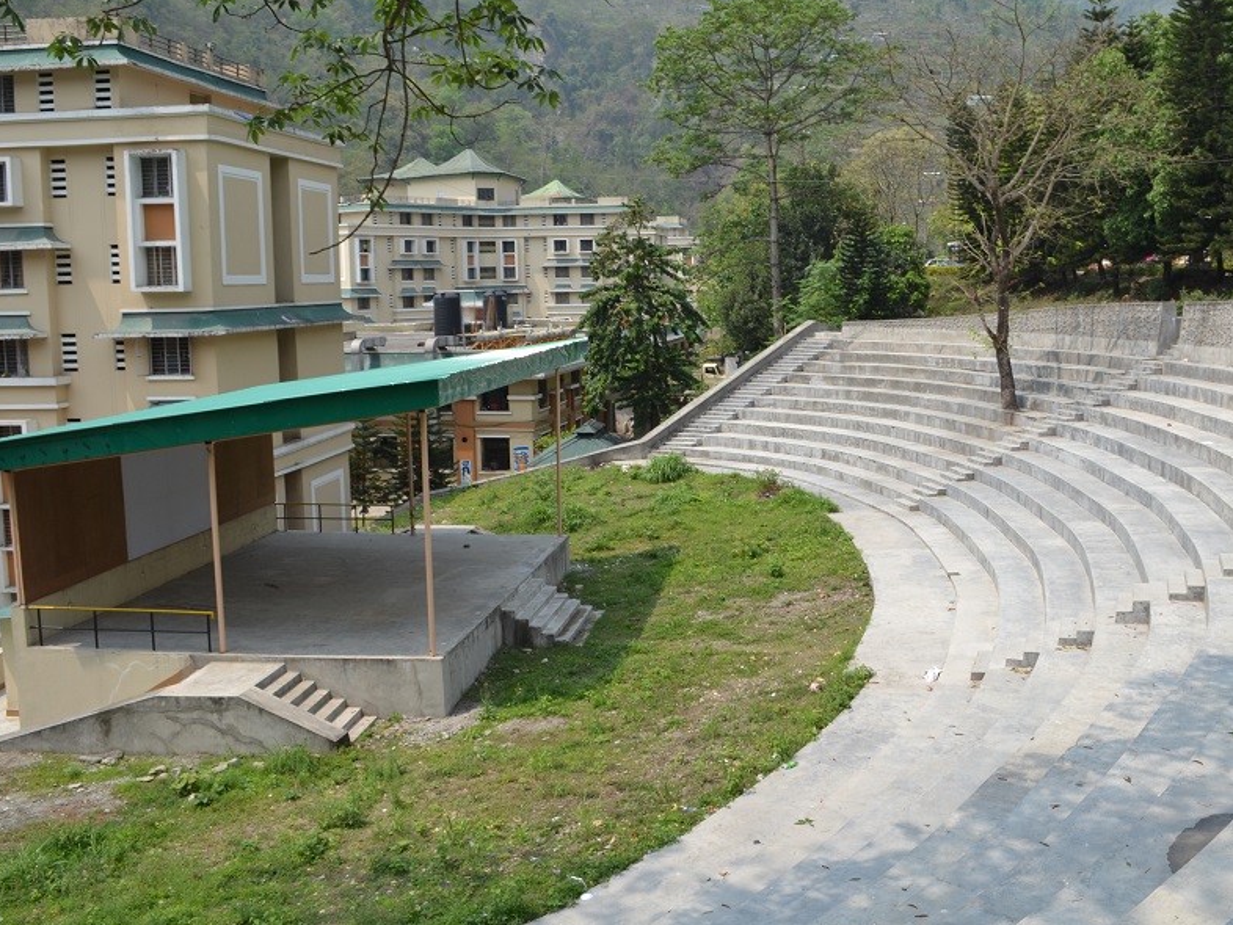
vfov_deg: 42.9
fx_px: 1176
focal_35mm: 33
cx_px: 718
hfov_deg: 55.1
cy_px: 406
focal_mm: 18
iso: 100
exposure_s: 1/200
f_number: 7.1
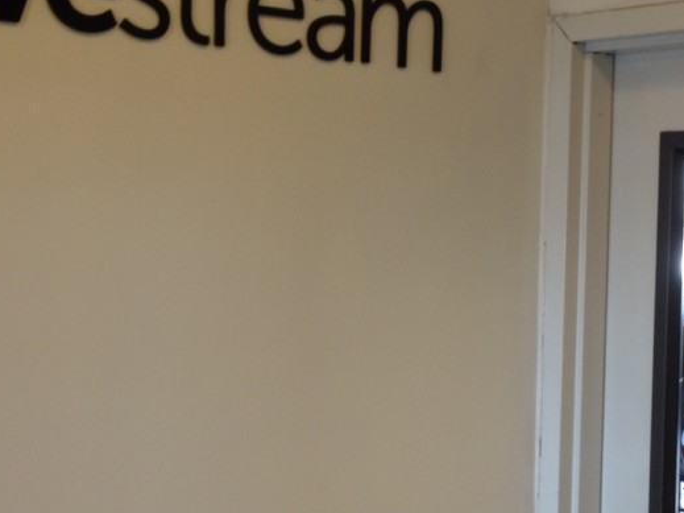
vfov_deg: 18.2
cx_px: 419
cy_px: 274
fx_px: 1600
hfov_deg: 24.1
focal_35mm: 81
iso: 50
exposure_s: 1/30
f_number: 2.4
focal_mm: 4.28
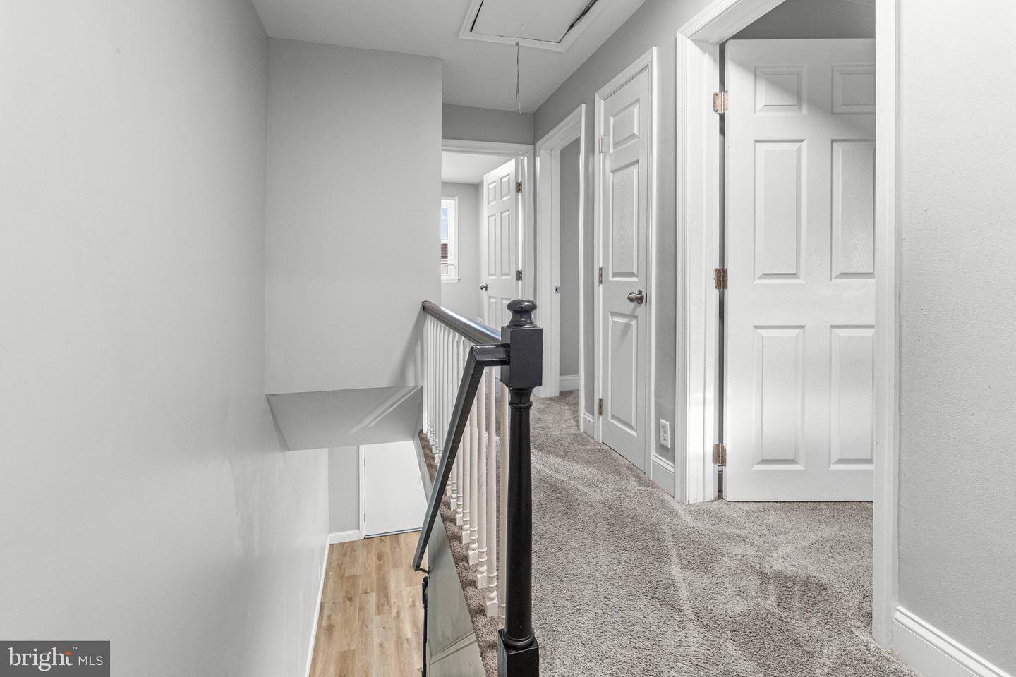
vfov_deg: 73.7
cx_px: 508
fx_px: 452
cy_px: 338
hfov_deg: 96.7
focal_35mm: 16
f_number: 7.1
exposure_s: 1/15
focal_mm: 16
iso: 1600
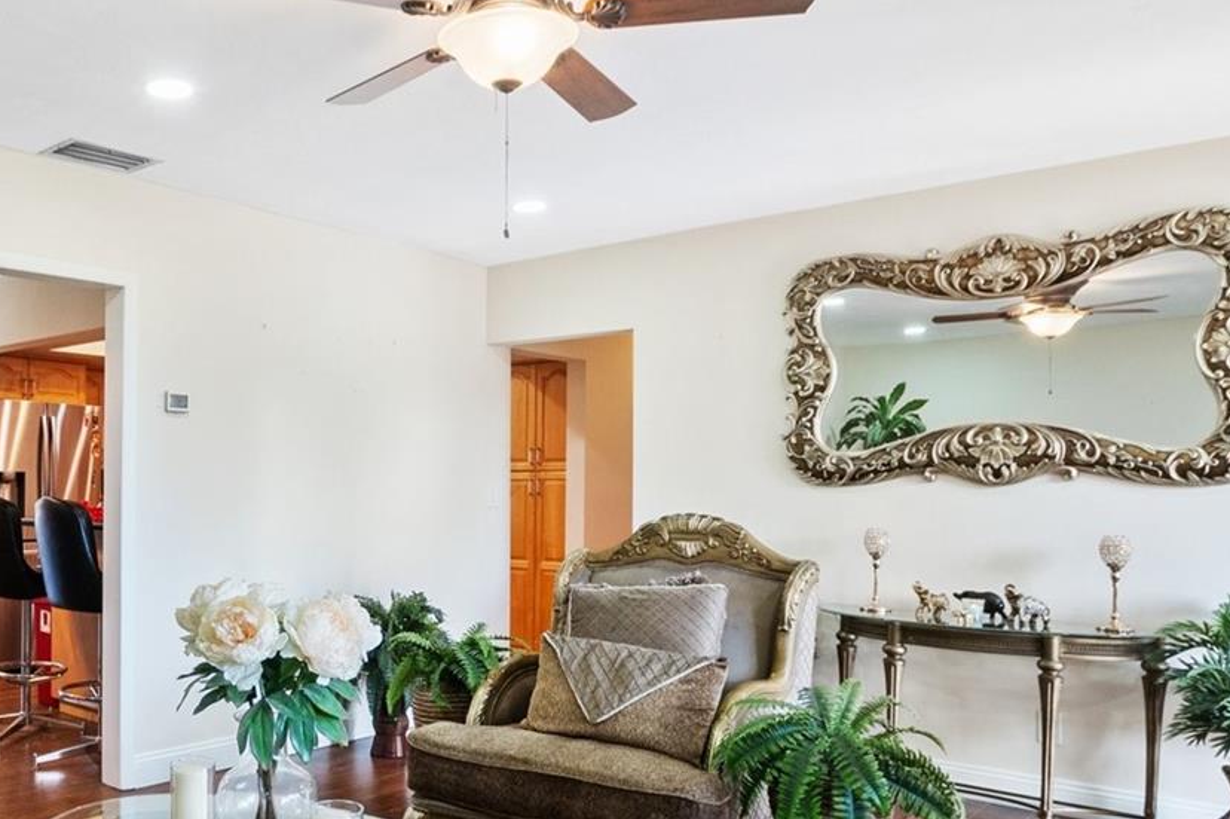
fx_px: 990
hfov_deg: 60.3
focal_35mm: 29
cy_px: 543
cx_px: 309
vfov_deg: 44.3
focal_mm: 10
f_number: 8
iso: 640
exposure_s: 1/15
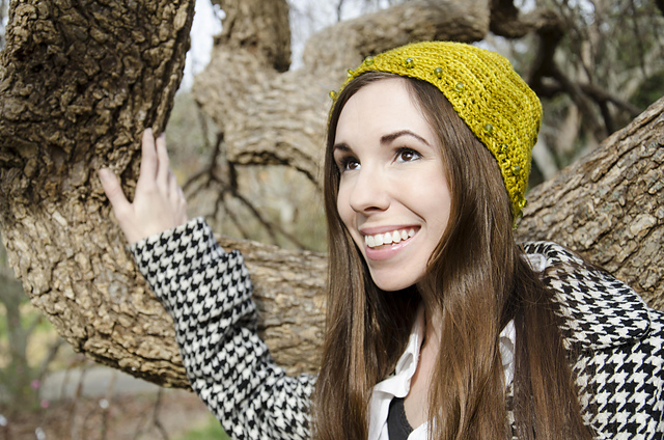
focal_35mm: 68
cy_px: 220
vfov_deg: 20.1
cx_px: 332
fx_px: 1243
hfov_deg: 29.9
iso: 160
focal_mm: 45
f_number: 6.3
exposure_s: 1/200
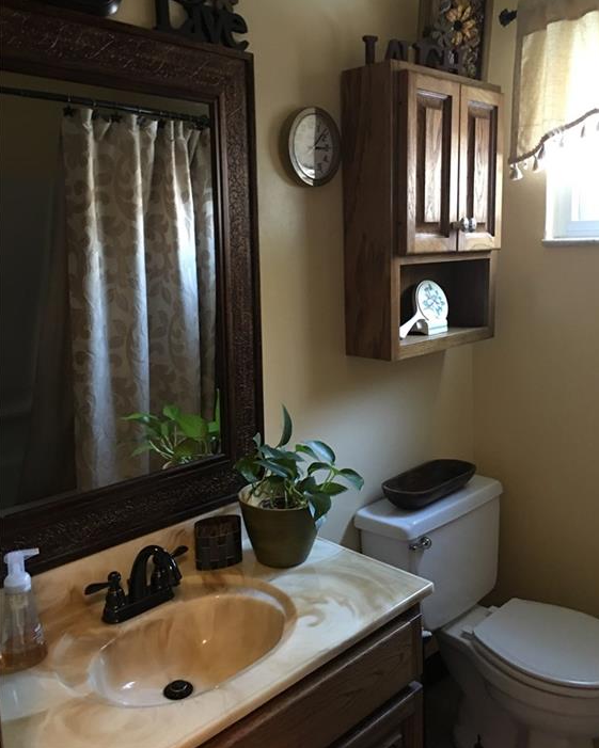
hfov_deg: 47.1
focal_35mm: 31
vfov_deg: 57.1
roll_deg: +1.9
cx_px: 304
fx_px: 687
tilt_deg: -5.7
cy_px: 340
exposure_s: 1/4
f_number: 2.2
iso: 64
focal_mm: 4.15
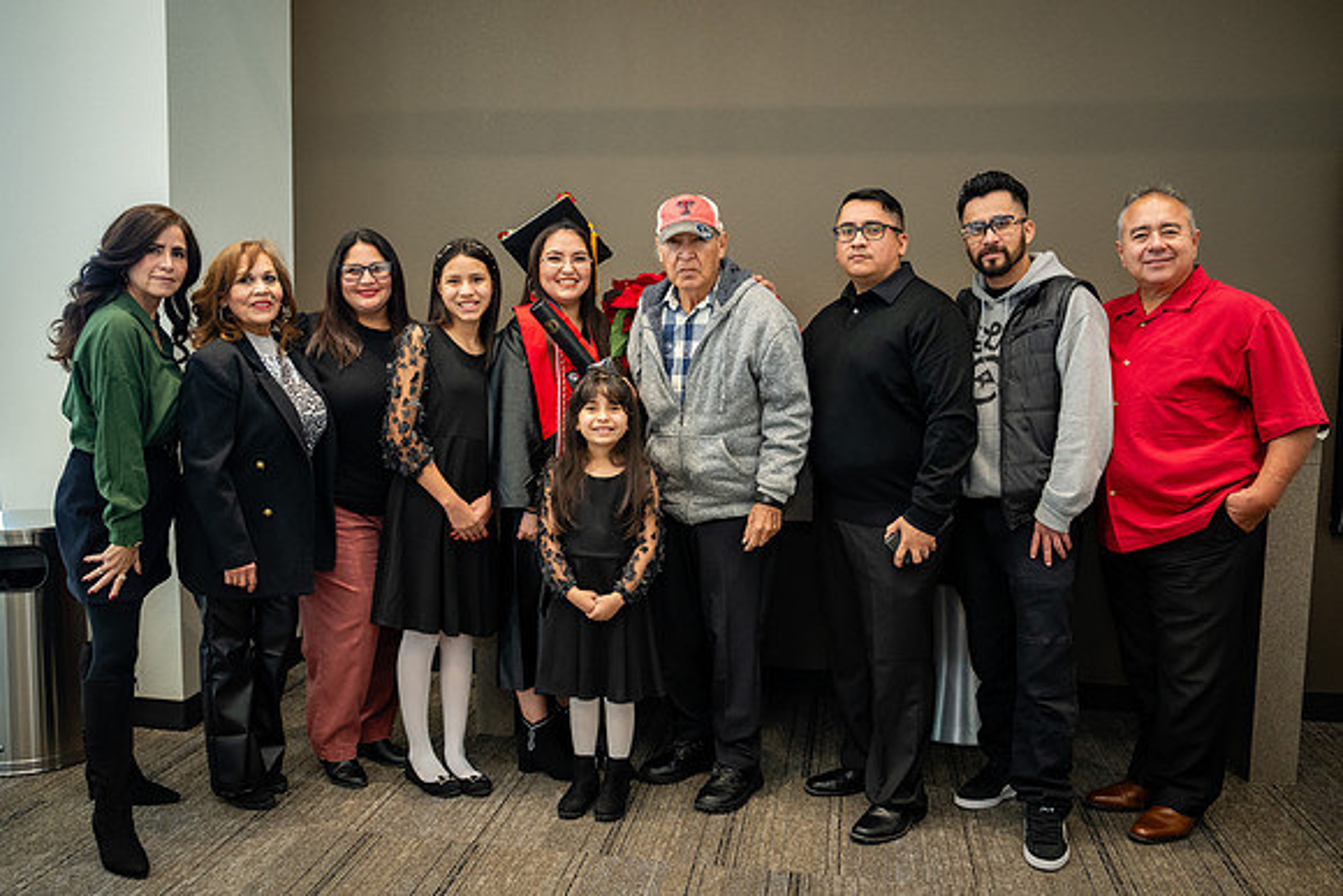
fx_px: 1165
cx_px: 639
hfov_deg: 59.9
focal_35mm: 31
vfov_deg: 42.1
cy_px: 442
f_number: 2.8
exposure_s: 1/125
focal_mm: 28
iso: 1000
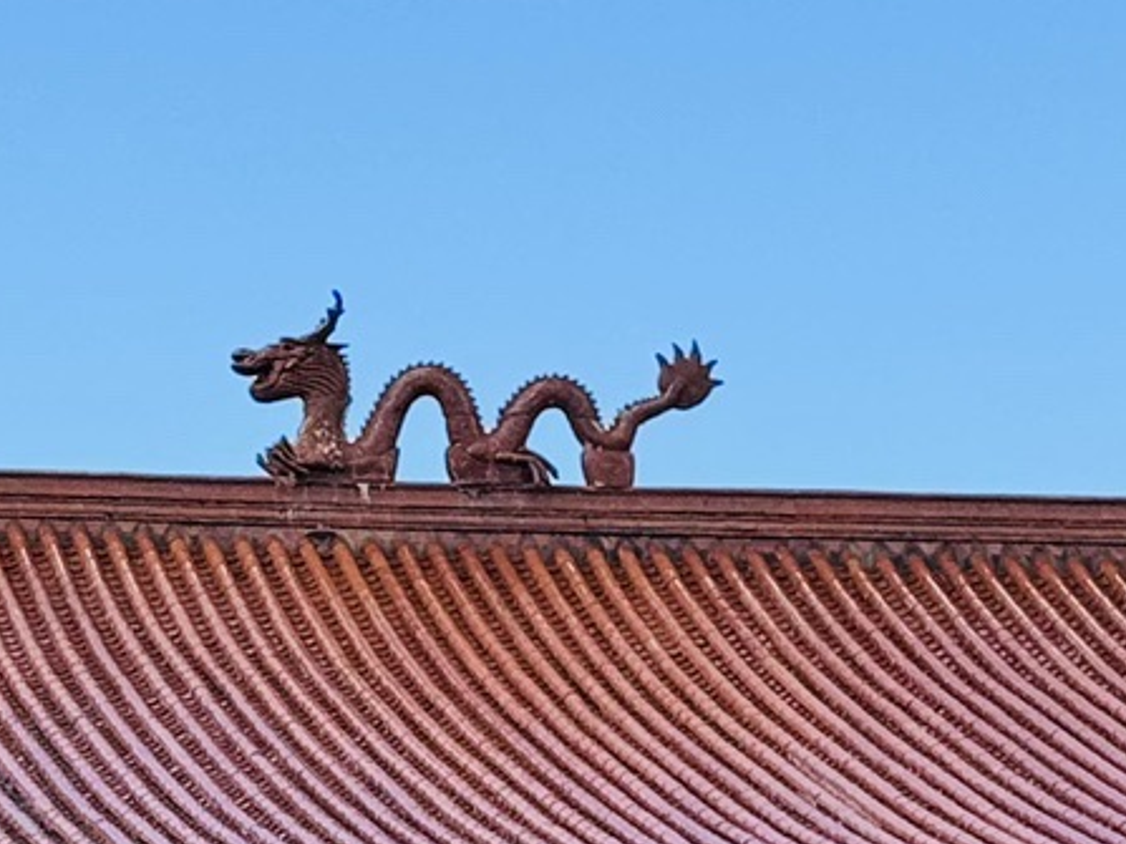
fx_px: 6992
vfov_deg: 6.9
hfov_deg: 9.1
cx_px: -338
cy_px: 360
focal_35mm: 215
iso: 64
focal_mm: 6.76
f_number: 1.78
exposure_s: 1/1770
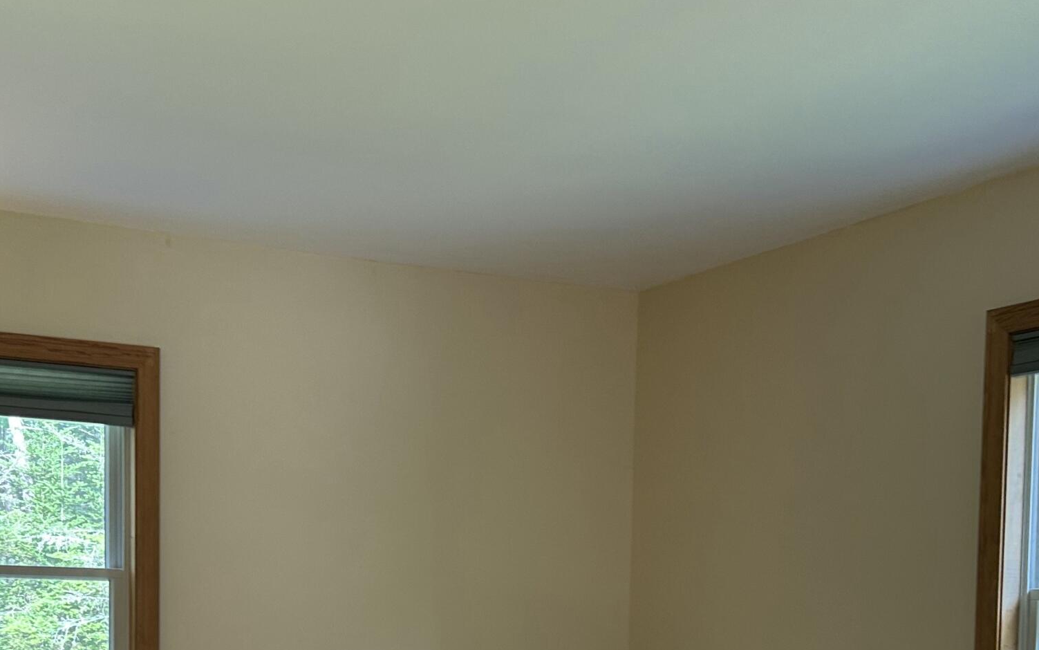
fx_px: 1558
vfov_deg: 22.2
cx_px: 383
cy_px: 719
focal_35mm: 55
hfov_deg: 36.7
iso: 80
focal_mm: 5.7
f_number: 1.5
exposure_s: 1/60
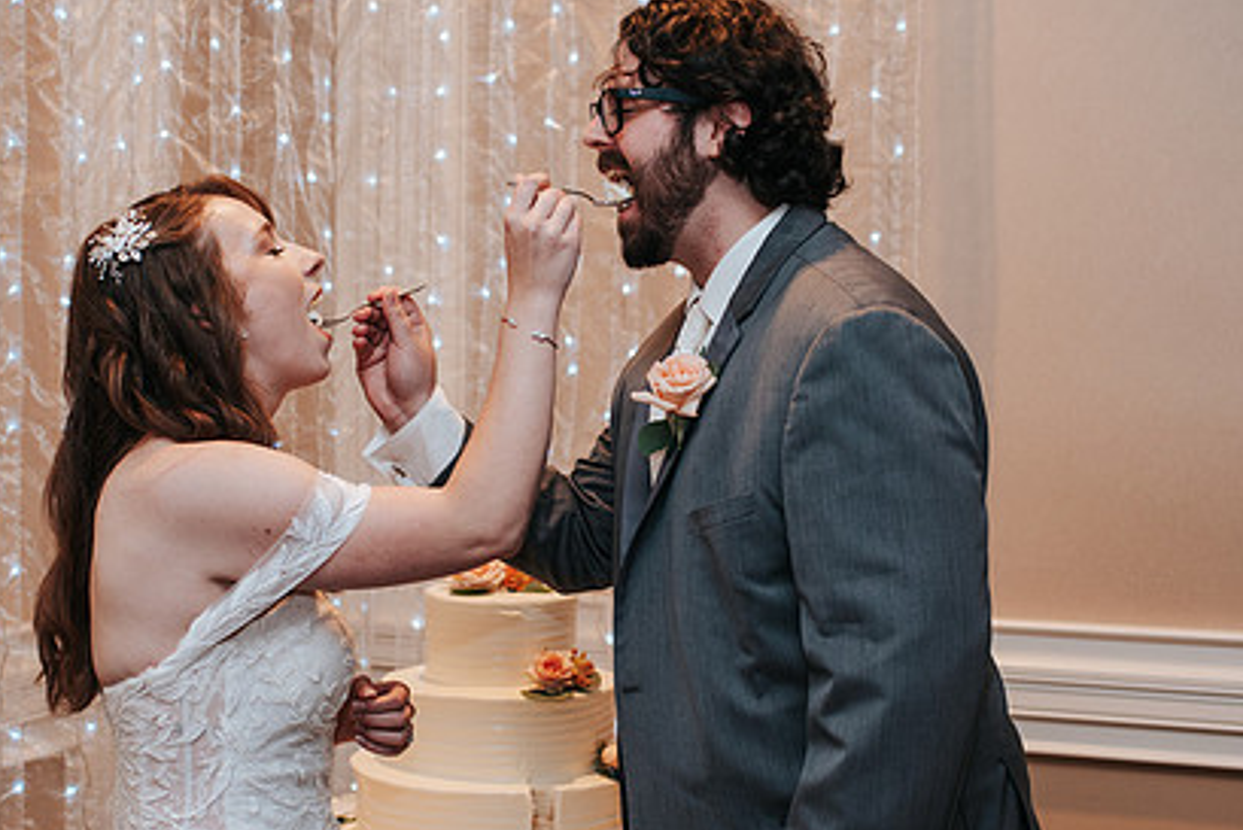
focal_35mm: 55
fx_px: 1900
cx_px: 562
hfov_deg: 36.2
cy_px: 464
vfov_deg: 24.6
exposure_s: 1/160
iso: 800
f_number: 2.8
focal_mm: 35
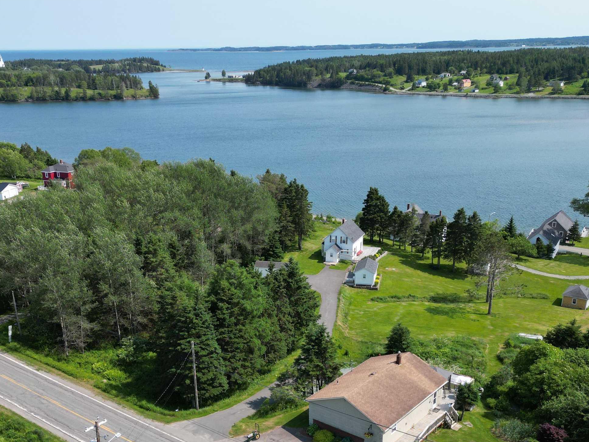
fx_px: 647
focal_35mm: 38
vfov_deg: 36.7
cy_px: 341
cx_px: 272
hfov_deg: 48.9
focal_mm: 6.72
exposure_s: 1/2500
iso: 130
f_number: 1.7
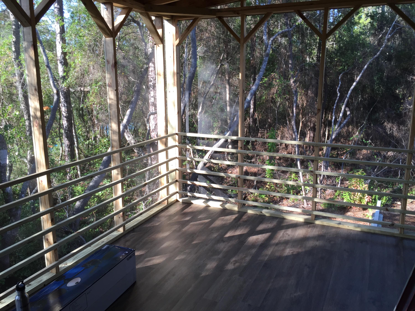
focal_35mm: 29
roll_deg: +0.1
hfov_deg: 61.7
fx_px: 348
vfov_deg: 48.2
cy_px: 156
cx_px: 208
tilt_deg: -13.0
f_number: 2.2
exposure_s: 1/120
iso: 32
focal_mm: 4.15
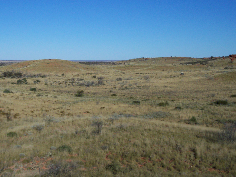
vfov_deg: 22.8
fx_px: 436
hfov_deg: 29.9
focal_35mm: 64
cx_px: 70
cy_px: 61
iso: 100
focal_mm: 5.9
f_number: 4.5
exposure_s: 1/1422
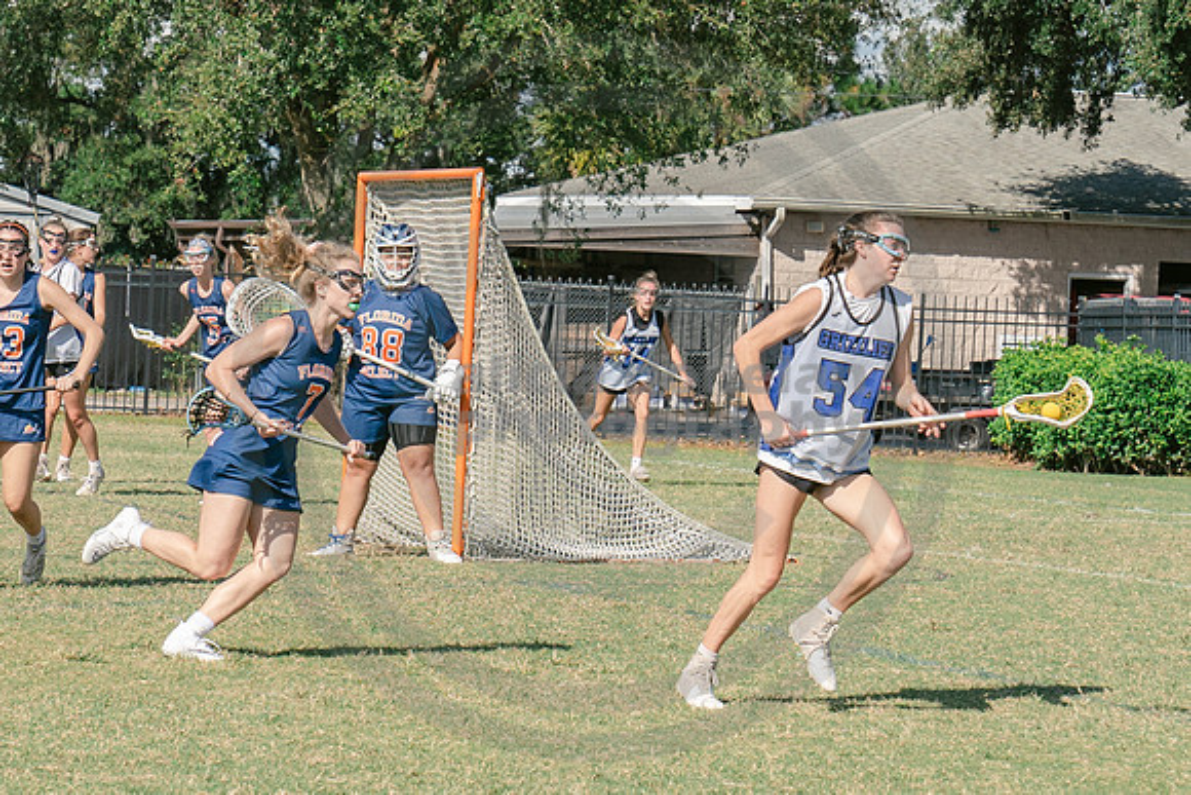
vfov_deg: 7.4
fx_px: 6120
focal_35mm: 185
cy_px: 367
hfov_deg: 11.1
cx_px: 338
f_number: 5.6
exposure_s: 1/1250
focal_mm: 70
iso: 250
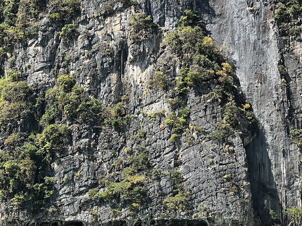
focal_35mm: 151
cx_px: 94
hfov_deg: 13.1
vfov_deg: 9.8
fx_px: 1317
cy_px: 122
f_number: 2.8
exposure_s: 1/232
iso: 32
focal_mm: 9
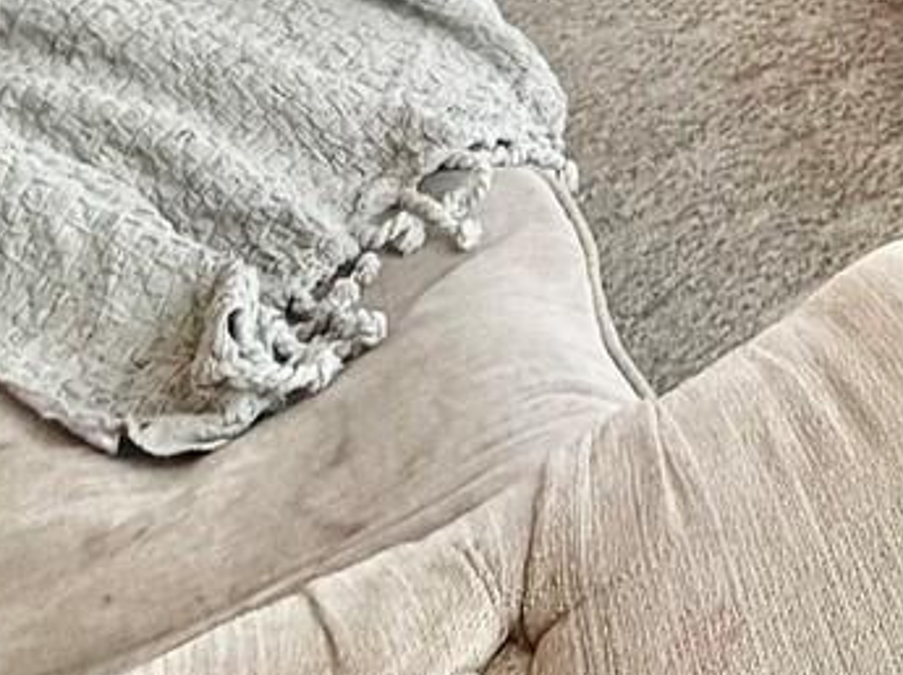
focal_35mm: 65
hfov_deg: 26.4
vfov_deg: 15.1
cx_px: 1094
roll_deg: -0.7
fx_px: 1694
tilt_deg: -7.8
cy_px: -876
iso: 250
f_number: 2.2
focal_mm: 2.22
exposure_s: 1/120
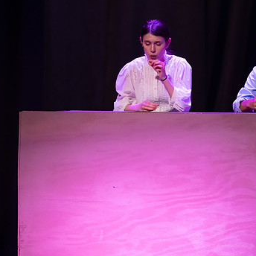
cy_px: 122
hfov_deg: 3.5
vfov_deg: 3.5
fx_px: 4150
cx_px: 208
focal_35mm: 496
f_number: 2.8
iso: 5000
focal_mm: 300
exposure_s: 1/250
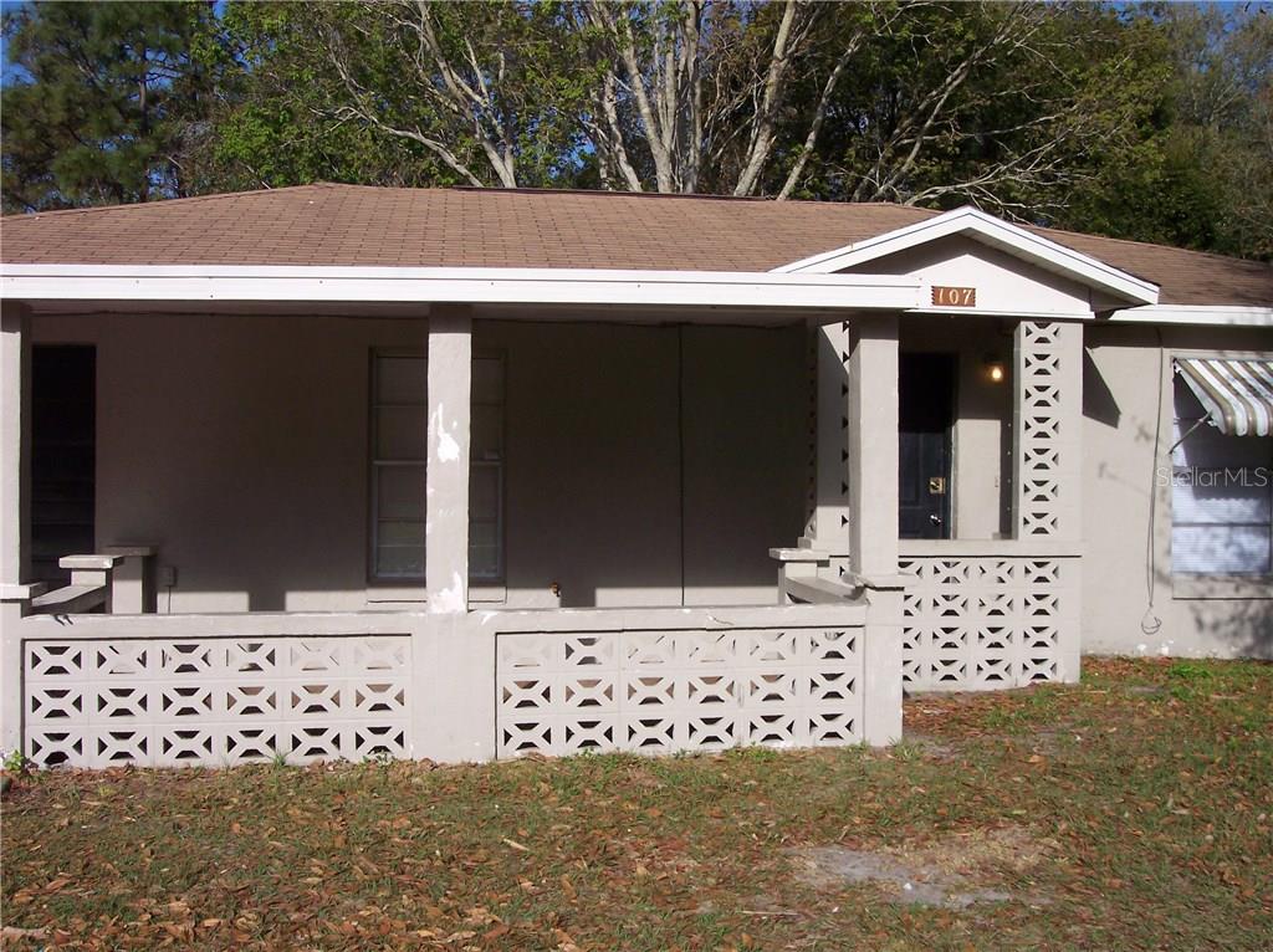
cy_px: 476
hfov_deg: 49.0
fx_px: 1396
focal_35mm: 38
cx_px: 636
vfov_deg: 37.7
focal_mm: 8
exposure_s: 1/1000
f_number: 4.8
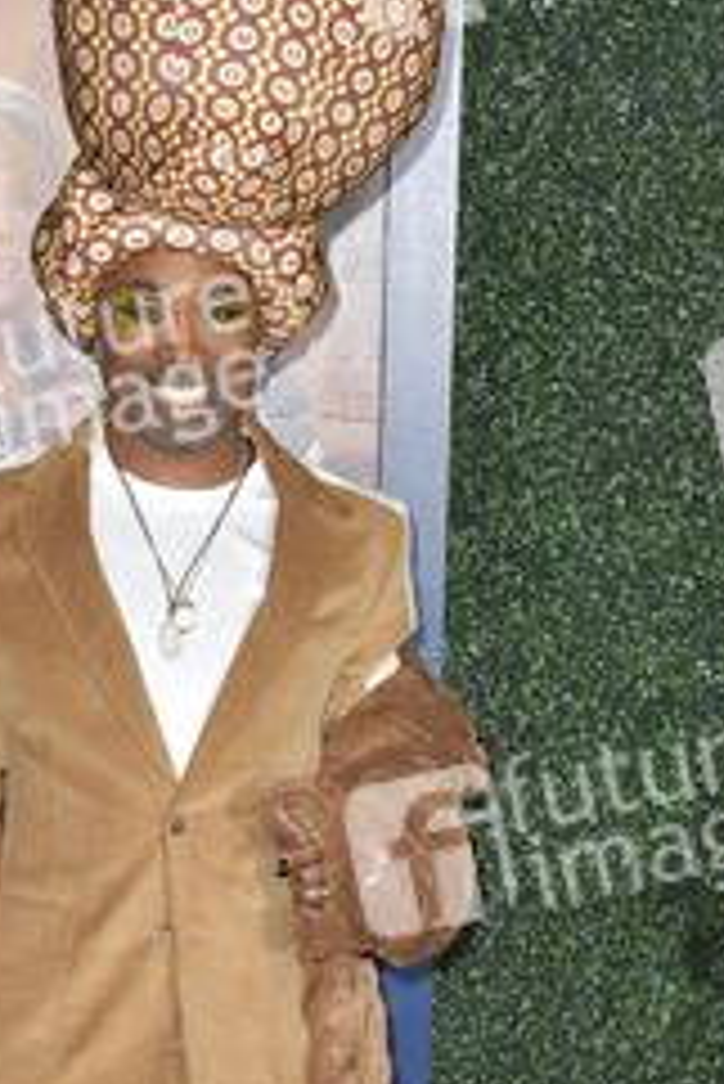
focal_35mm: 73
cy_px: 607
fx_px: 2199
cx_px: 169
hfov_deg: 18.6
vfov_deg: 27.7
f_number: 6.3
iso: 500
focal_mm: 44
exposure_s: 1/250
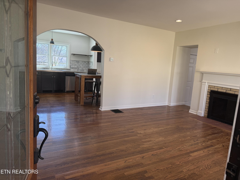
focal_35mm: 24
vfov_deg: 56.8
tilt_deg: -8.4
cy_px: 90
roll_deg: -4.4
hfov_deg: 71.6
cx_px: 120
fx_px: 166
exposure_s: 1/172
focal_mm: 6.76
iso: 100
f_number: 1.78
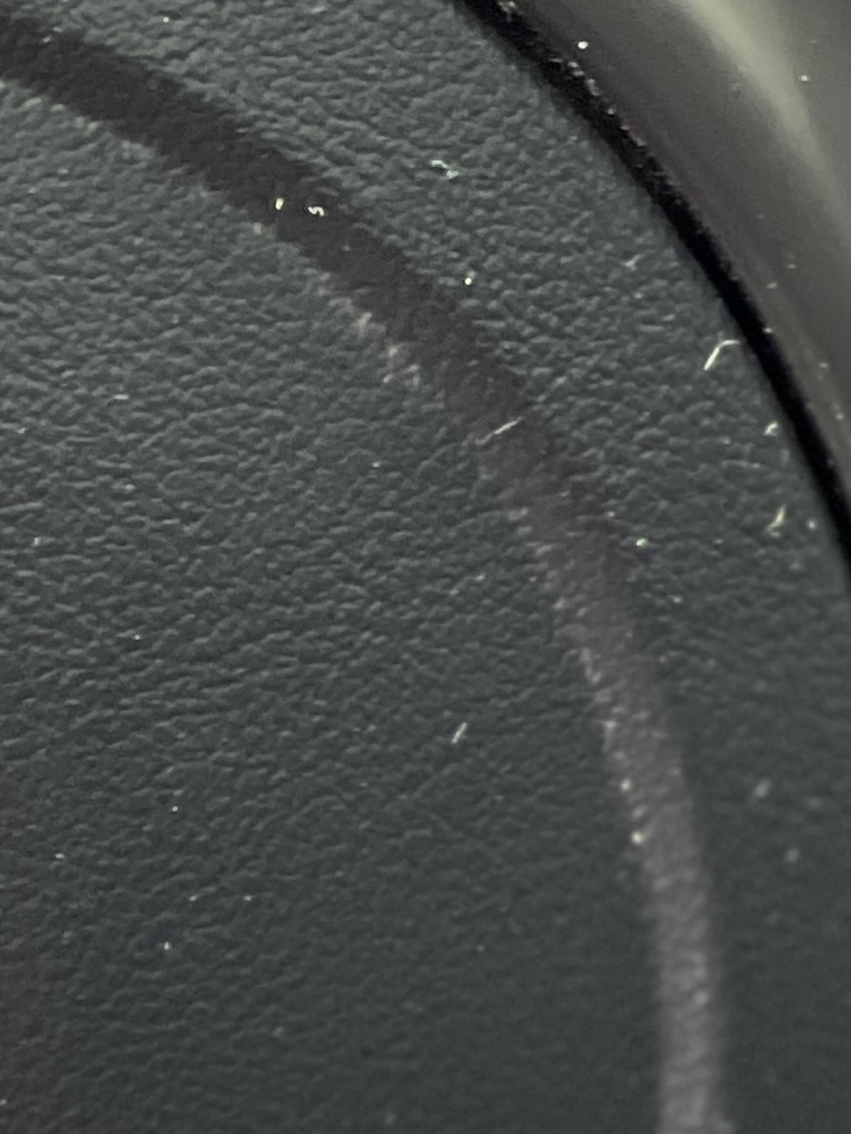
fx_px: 9733
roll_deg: -14.0
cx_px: -527
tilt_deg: -35.4
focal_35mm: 297
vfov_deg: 6.6
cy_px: 1266
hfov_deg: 5.0
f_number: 2.2
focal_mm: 7.5
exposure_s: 1/40
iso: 400
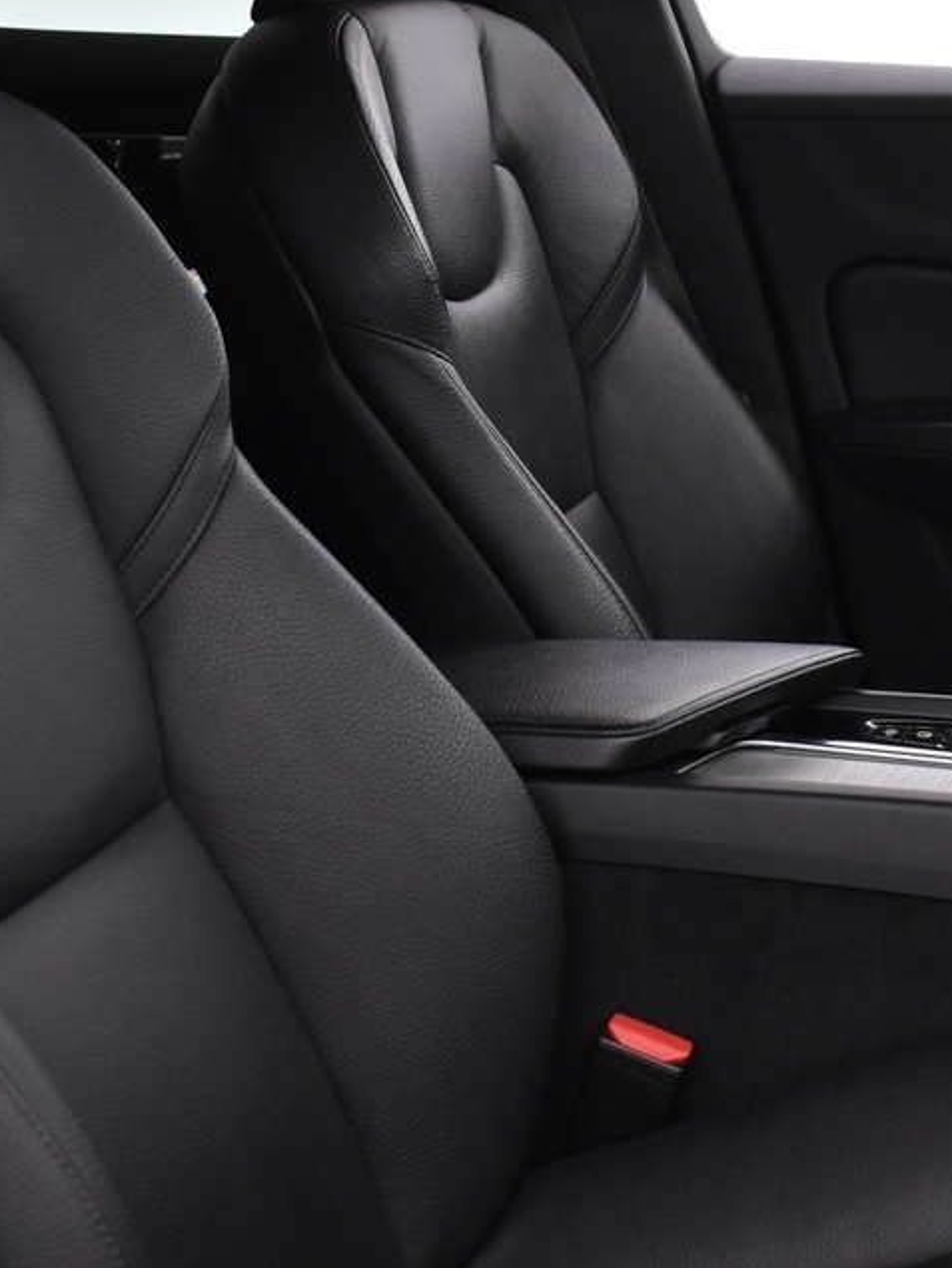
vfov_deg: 25.2
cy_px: 611
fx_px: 2829
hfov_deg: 18.9
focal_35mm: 77
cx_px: 762
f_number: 3.8
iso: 1800
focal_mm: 21
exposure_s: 1/30
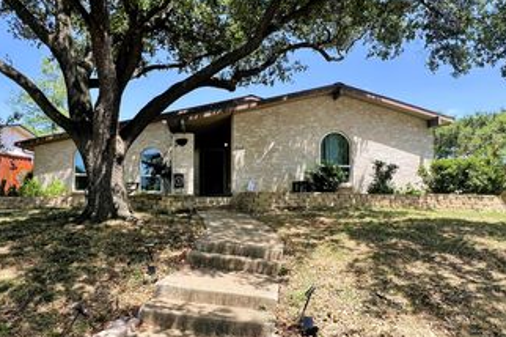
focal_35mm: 21
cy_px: 183
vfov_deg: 59.3
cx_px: 251
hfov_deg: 81.3
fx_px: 295
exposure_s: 1/494
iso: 32
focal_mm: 1.57
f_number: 1.8
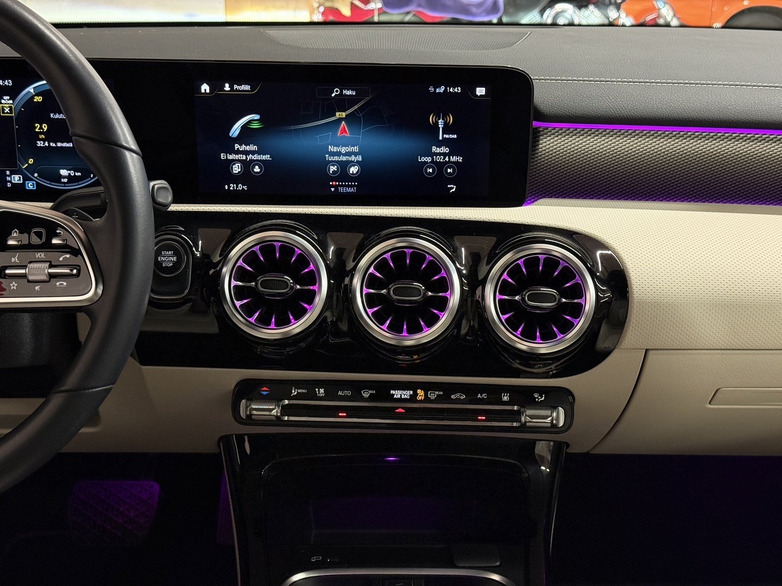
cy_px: 293
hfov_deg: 39.7
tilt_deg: -18.8
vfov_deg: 30.3
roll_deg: -0.5
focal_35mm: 48
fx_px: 1084
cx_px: 391
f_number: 1.78
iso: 250
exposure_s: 1/60
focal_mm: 6.76
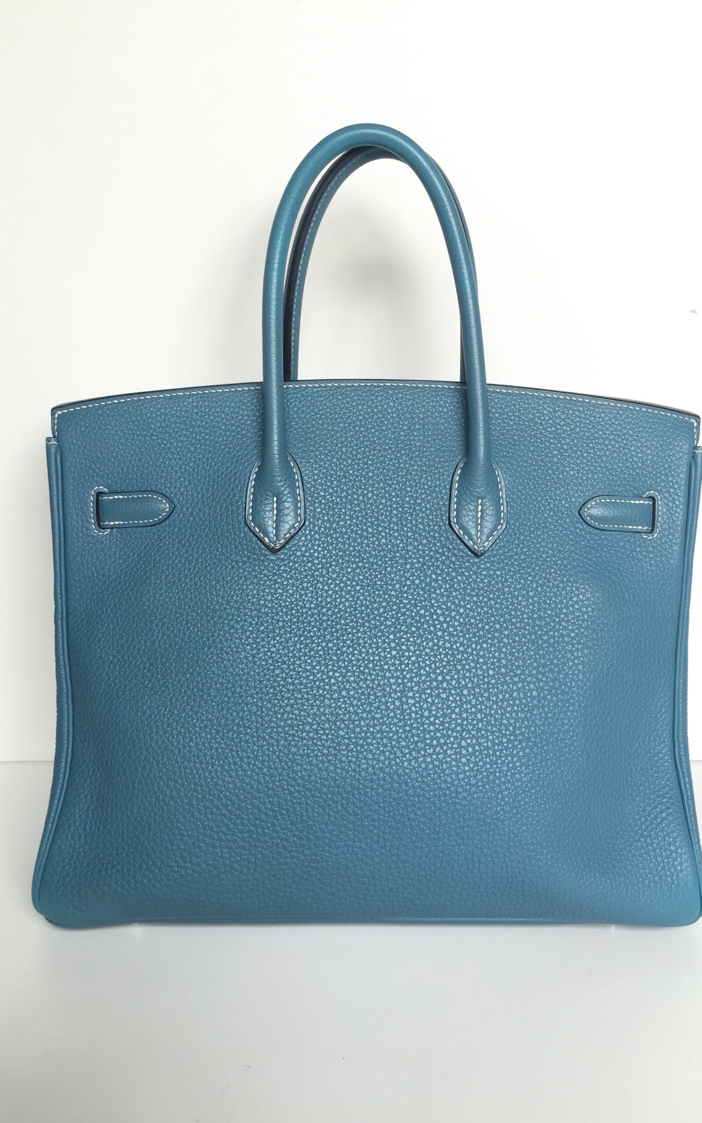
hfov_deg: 40.6
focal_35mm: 31
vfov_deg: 61.2
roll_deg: -0.1
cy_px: 557
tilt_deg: -14.5
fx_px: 949
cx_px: 377
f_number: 2.2
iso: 40
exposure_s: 1/120
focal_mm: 4.15
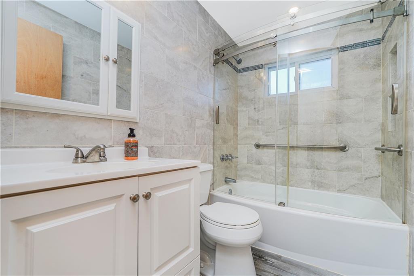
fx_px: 184
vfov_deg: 73.7
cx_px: 207
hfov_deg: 96.8
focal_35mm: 16
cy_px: 138
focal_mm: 16
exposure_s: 1/60
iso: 64
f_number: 5.6
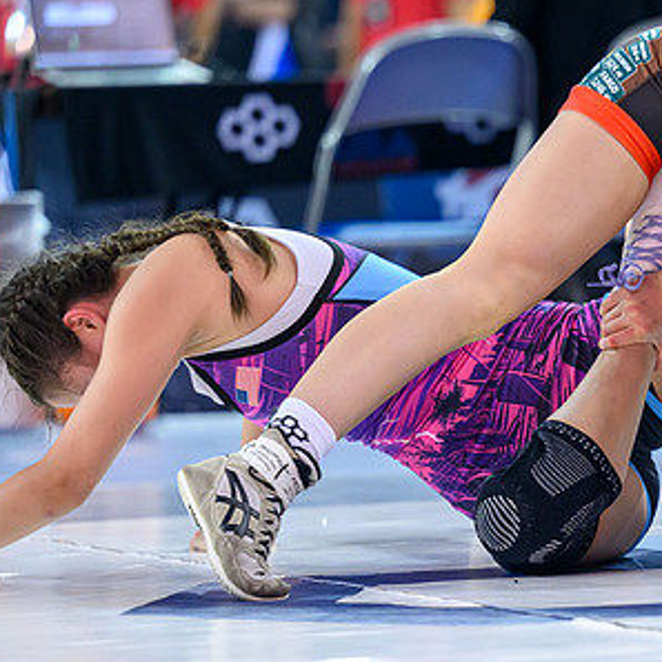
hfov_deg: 5.5
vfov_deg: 5.5
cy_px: 424
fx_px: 6880
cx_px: 708
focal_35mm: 318
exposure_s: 1/800
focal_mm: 140
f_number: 2.8
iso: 3200
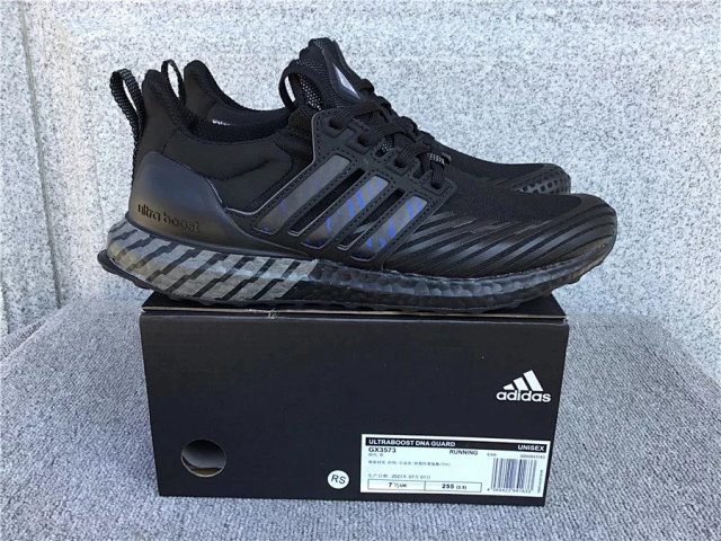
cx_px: 360
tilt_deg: -19.1
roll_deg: -0.8
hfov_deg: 58.4
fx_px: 646
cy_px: 270
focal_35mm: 31
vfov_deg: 45.4
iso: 25
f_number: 2.4
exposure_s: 1/151
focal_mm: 3.3
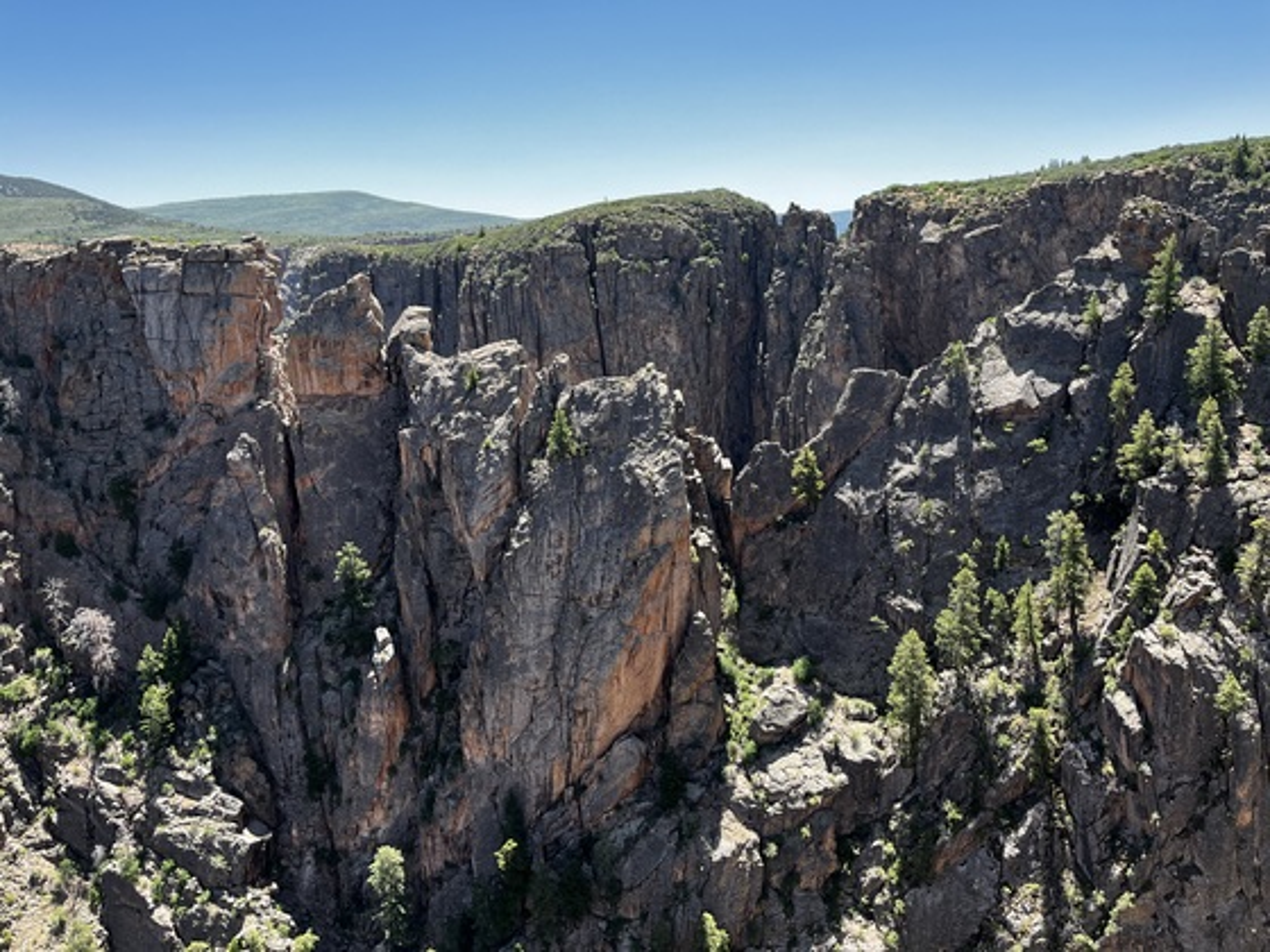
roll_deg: +2.3
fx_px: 954
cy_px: 476
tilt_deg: -11.1
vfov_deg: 53.1
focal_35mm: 26
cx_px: 635
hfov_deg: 67.3
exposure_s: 1/906
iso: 50
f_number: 1.6
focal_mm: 5.1
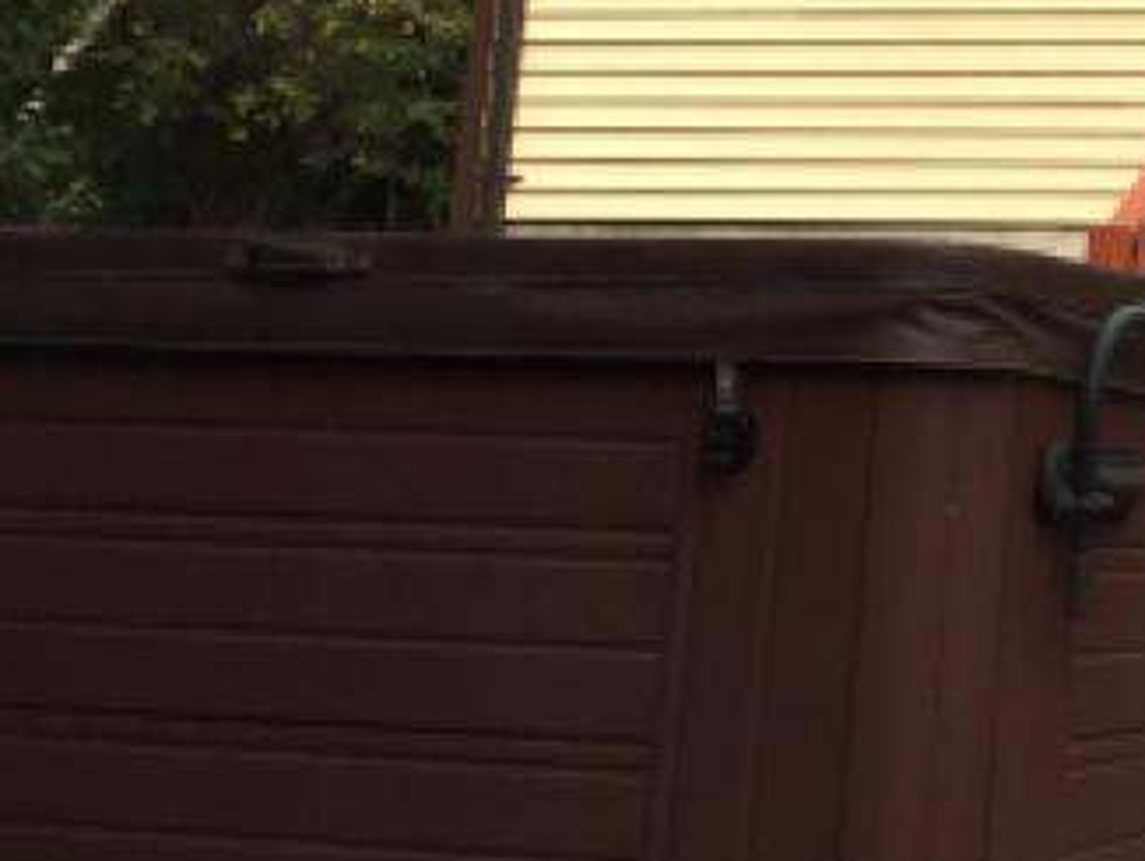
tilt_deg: +11.7
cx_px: 1591
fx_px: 3012
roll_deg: -3.5
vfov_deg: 15.8
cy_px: -97
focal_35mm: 91
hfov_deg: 19.4
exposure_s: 1/824
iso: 32
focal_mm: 4.15
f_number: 2.2
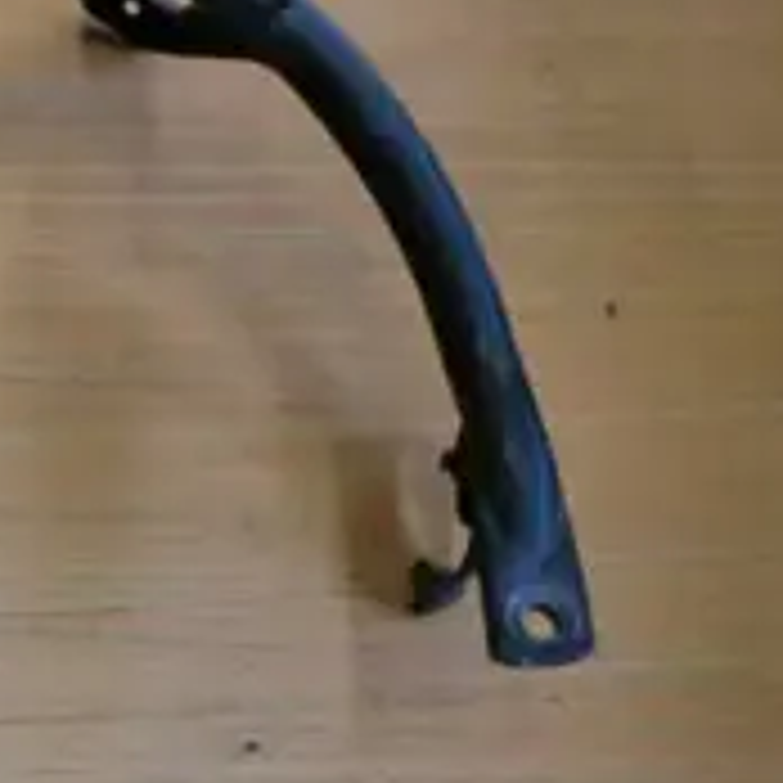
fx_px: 1689
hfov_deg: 23.5
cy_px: 477
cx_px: -198
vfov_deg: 26.0
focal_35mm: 66
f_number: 3.2
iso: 250
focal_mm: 4.9
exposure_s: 1/60
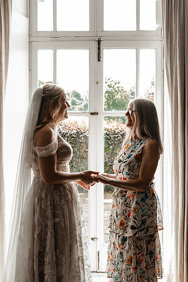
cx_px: 109
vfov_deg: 37.0
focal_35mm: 54
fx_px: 421
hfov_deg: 25.1
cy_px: 141
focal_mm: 35
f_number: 5
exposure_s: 1/160
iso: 800
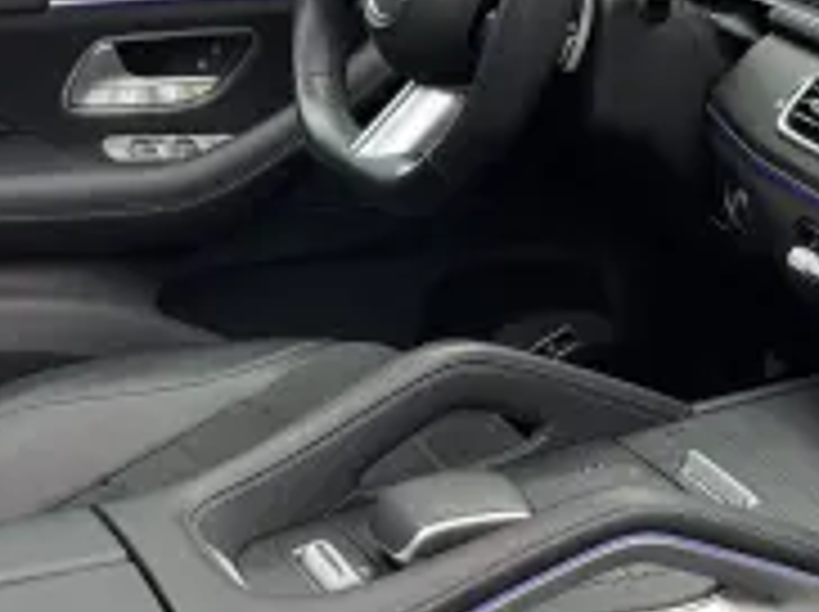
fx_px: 2245
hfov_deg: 20.3
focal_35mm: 95
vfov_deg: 15.5
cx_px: 738
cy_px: 212
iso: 80
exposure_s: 1/172
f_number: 1.78
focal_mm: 6.76
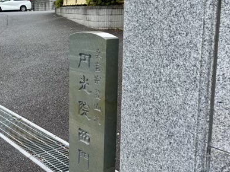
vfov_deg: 30.6
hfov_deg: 38.2
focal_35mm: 47
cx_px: 31
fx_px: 312
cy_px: 52
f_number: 1.6
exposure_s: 1/851
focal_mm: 5.96
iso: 50
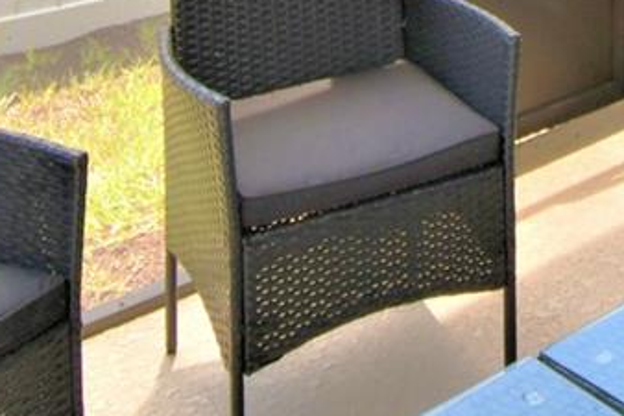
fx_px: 1230
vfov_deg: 15.4
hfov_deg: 26.6
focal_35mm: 71
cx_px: 655
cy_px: -418
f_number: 4.5
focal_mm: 10
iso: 100
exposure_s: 1/125
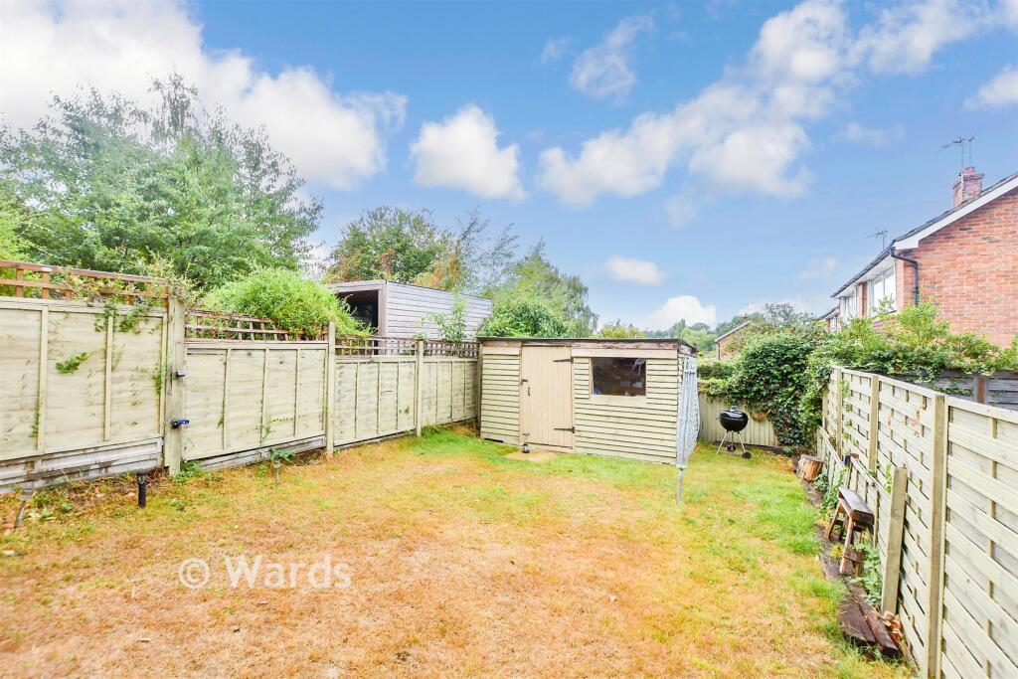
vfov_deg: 77.3
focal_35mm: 15
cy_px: 340
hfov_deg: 100.4
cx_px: 509
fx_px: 424
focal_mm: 10
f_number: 8
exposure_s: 1/400
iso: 320
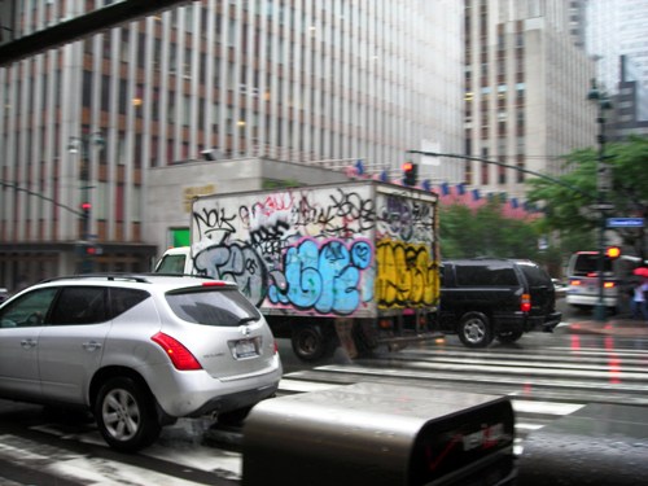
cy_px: 243
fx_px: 711
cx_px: 324
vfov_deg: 37.7
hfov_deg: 49.0
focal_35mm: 38
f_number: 3.2
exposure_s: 1/34.1
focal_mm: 6.3
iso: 50
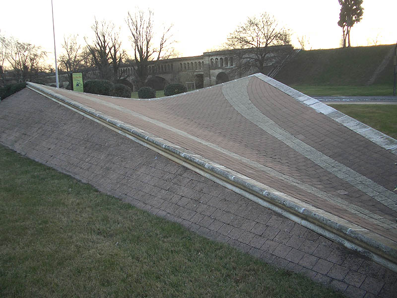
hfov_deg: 52.6
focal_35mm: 35
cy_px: 149
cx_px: 198
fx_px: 401
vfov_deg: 40.7
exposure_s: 1/160
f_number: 2.6
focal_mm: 5.8
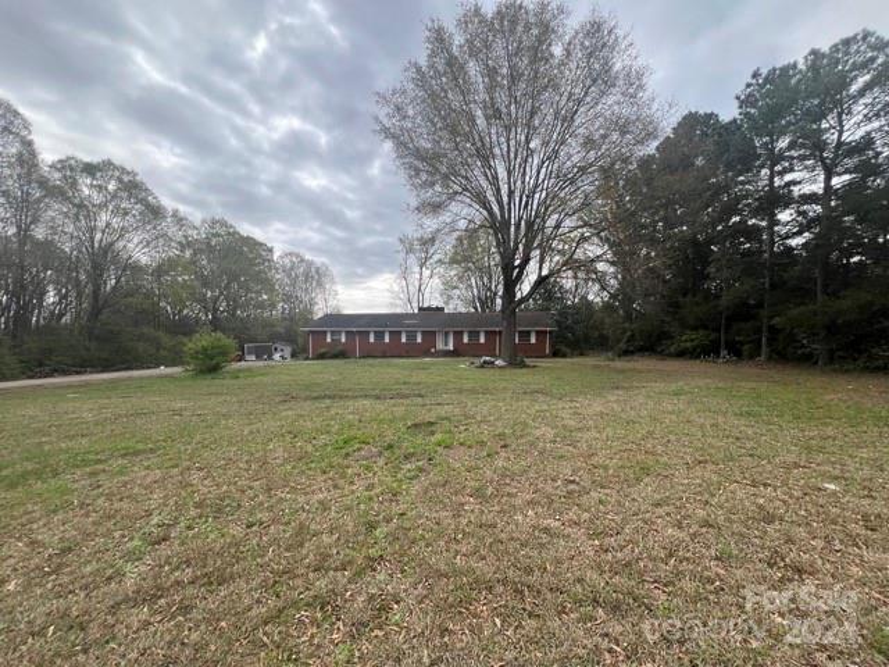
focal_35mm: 13
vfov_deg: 89.9
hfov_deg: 106.2
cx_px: 444
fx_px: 334
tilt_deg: +0.6
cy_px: 334
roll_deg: +0.5
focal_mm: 1.57
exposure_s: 1/995
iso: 32
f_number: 1.8
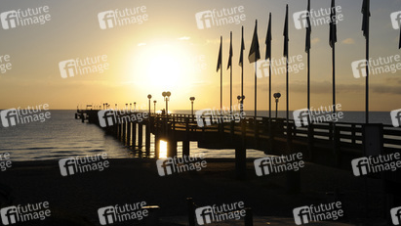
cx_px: 194
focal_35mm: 55
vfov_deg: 21.8
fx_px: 585
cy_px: 91
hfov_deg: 37.9
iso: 400
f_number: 14
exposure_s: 1/800
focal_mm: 48
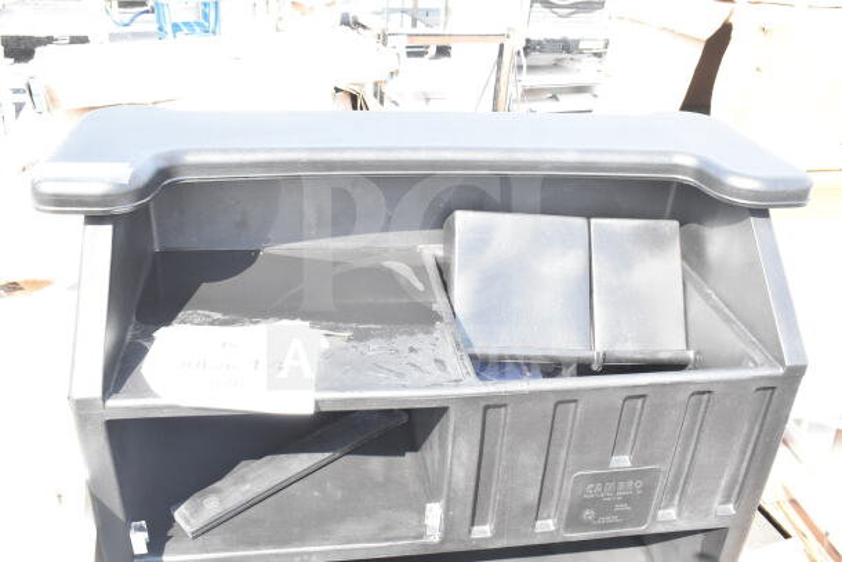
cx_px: 421
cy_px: 281
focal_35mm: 33
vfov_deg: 40.0
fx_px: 772
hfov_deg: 57.2
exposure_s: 1/250
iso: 1600
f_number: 8
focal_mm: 22
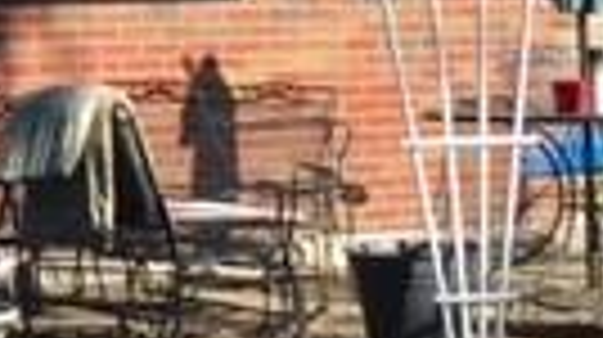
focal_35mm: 151
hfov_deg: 13.7
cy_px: -167
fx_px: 2411
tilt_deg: +2.6
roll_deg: +0.7
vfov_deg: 7.9
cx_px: -176
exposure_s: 1/635
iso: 25
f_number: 2.2
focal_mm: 4.15
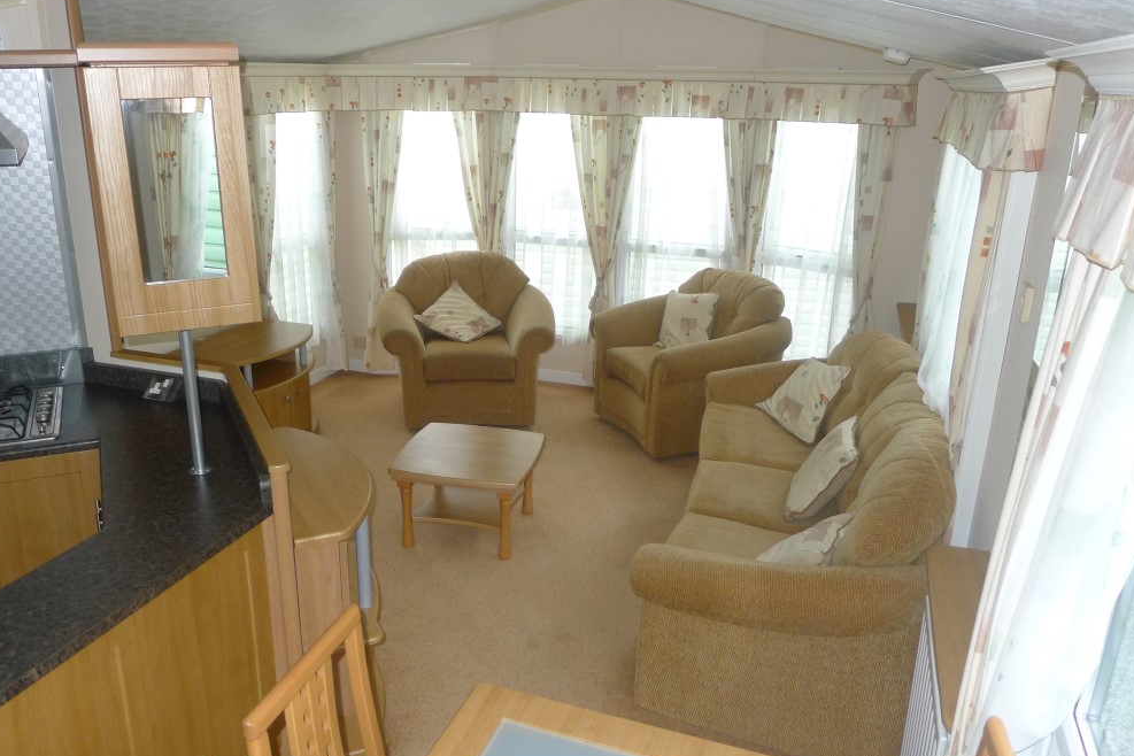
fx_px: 882
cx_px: 514
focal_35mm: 28
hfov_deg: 65.3
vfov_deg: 46.4
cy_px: 378
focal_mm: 5.1
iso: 200
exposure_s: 1/60
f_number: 2
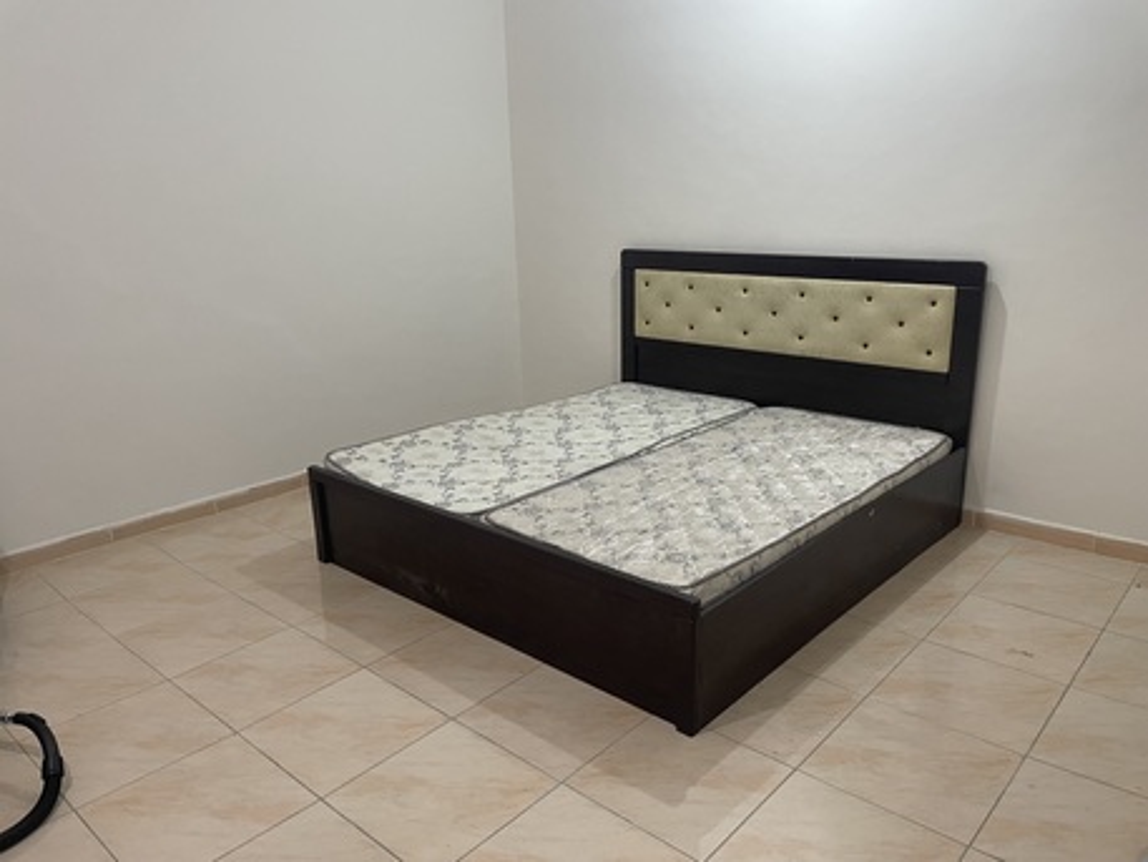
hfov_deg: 67.3
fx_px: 862
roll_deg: +1.8
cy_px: 431
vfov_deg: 53.1
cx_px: 574
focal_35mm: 26
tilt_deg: -15.1
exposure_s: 1/60
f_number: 1.6
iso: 125
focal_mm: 4.2
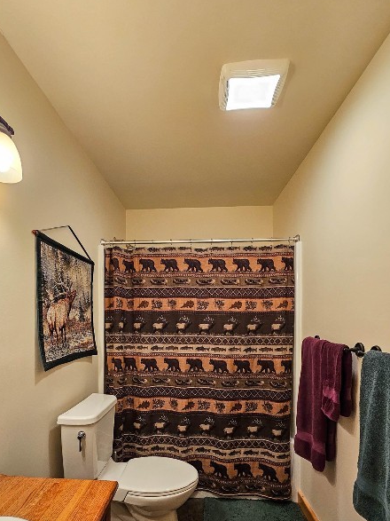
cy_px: 315
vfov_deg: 89.8
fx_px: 255
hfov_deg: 74.6
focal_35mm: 17
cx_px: 180
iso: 250
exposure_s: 1/60
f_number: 2.2
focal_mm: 2.2
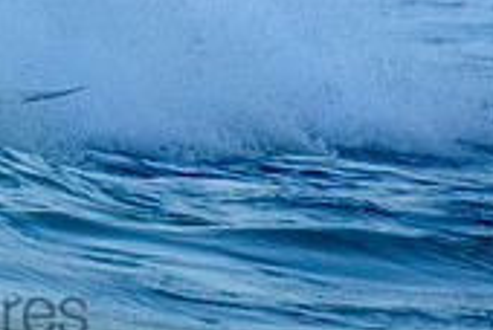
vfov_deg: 0.7
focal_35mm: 2077
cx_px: -136
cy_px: -169
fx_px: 28493
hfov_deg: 1.0
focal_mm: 400
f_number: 5.6
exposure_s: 1/2000
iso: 640
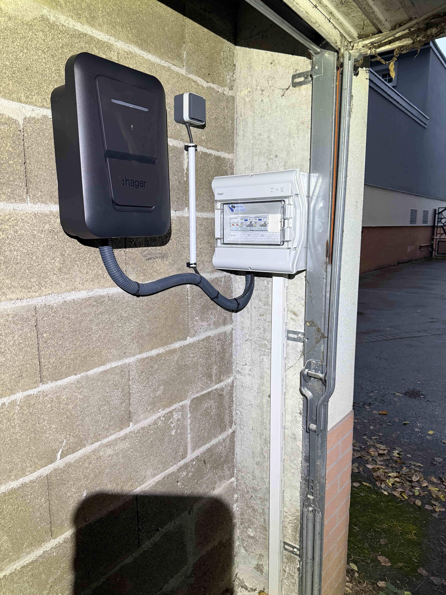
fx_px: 412
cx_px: 223
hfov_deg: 56.8
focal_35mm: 24
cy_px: 298
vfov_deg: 71.6
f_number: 1.78
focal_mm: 6.76
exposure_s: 1/60
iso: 400
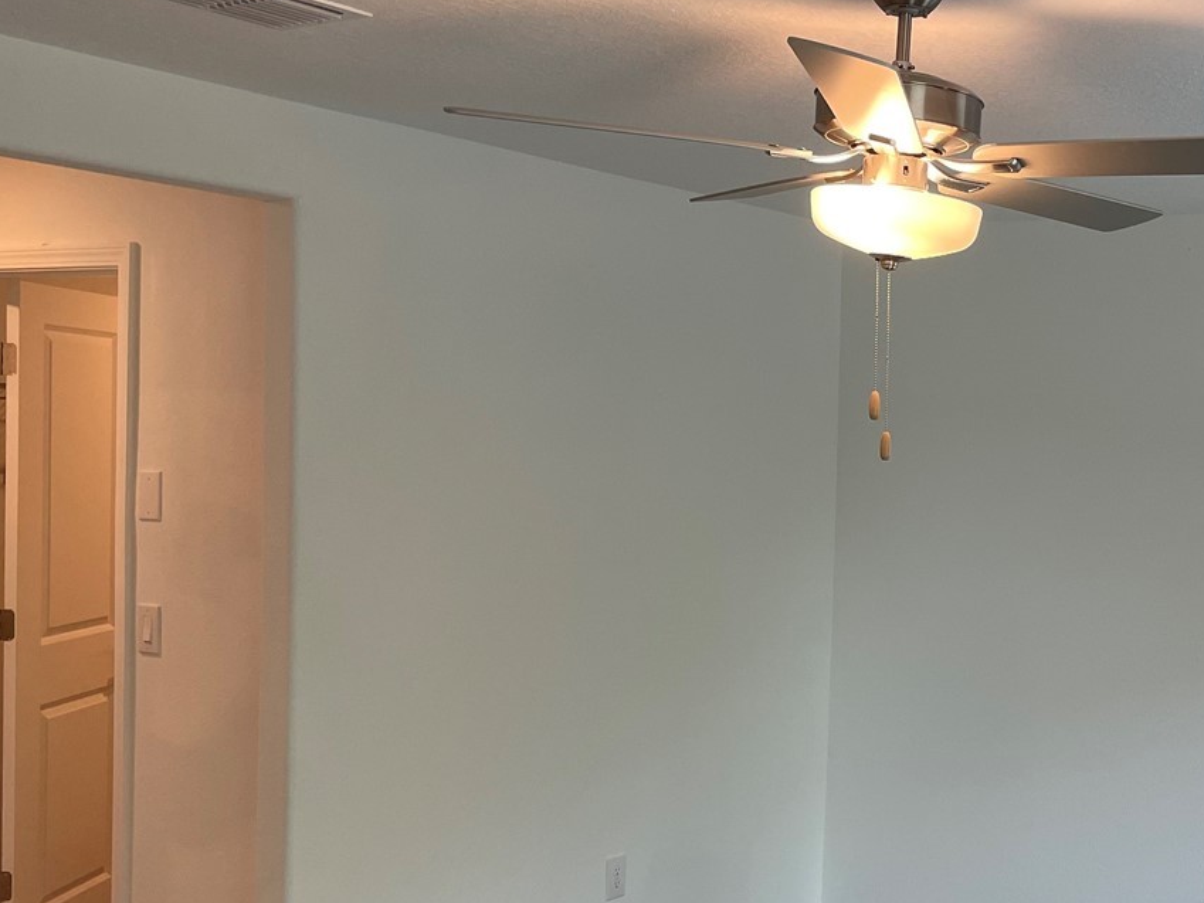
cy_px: 566
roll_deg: -1.5
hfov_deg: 37.2
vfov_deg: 29.6
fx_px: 1705
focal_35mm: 49
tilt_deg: -4.3
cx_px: 1008
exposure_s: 1/120
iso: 64
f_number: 1.6
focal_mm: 4.2
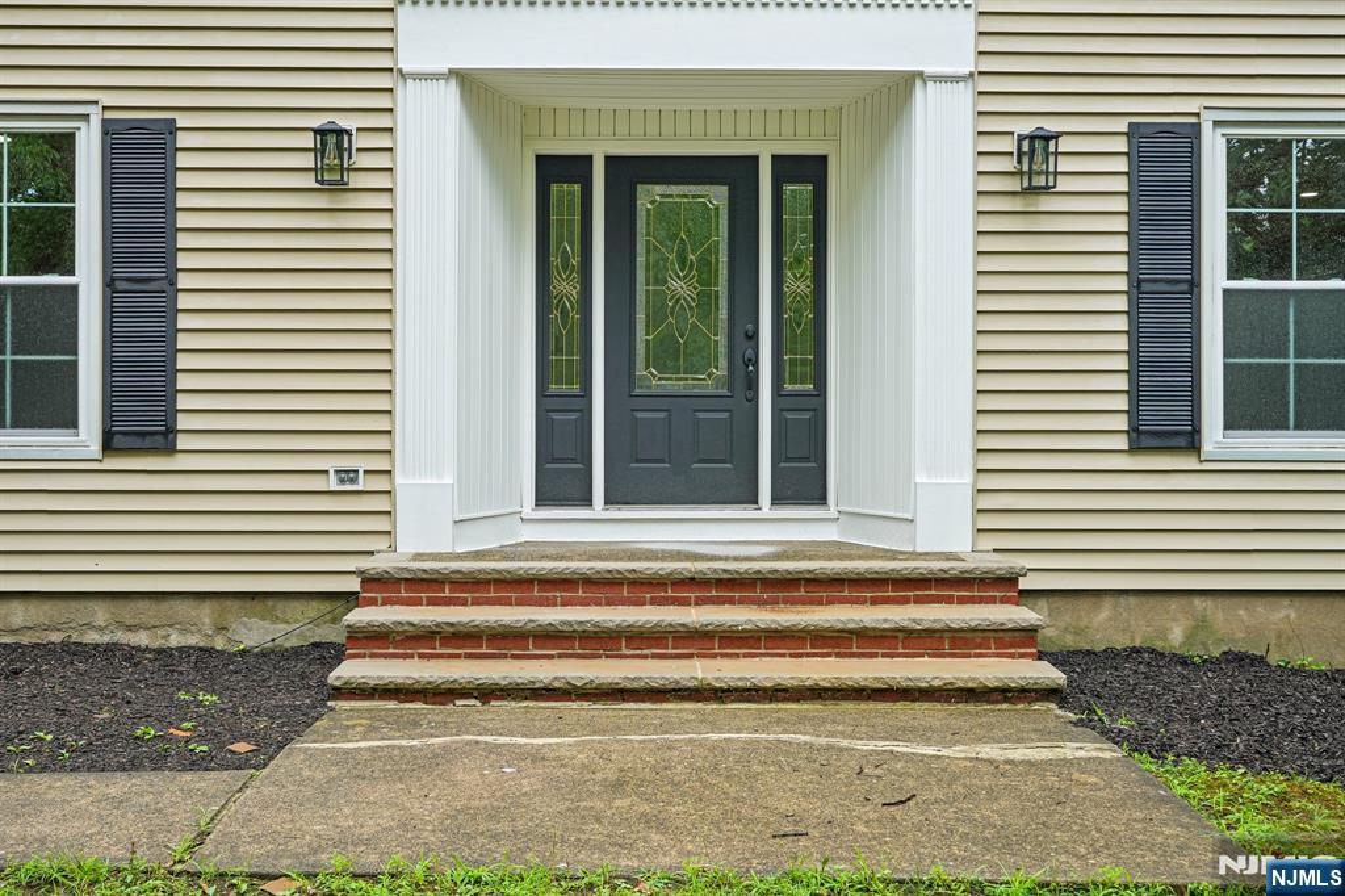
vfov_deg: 37.8
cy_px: 448
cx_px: 672
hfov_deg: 54.4
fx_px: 1307
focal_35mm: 35
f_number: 9
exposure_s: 1/40
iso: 125
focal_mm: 35
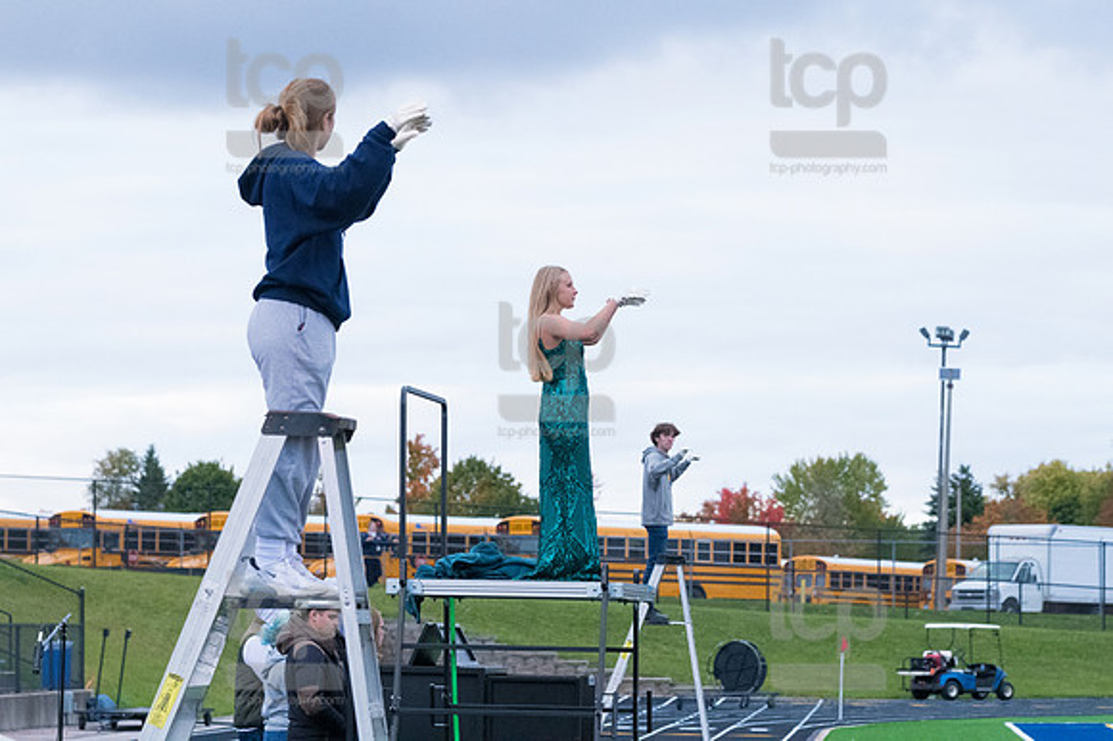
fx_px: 4727
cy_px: 370
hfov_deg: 13.4
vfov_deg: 9.0
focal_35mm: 153
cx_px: 556
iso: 4000
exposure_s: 1/800
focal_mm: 102
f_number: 5.6
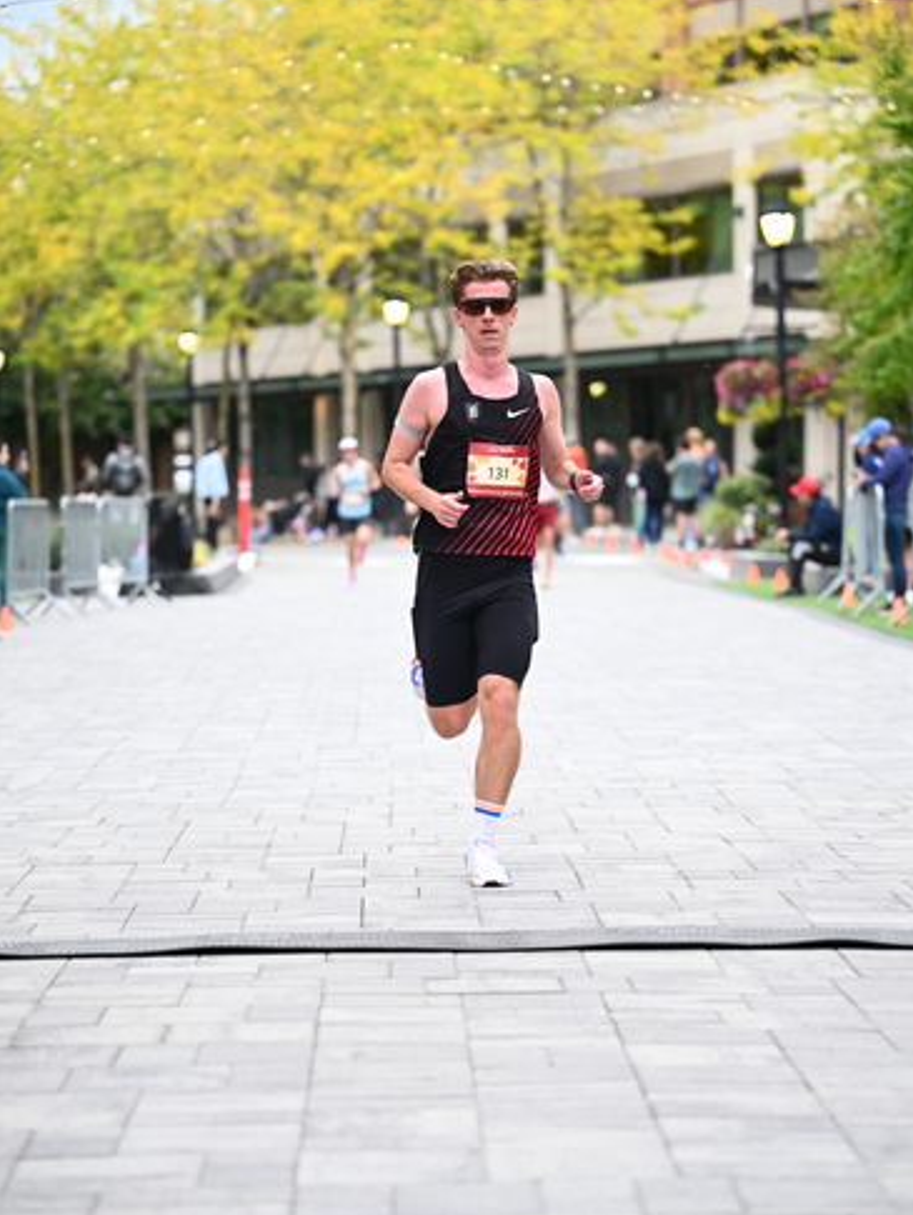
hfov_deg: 13.2
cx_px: 456
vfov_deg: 17.6
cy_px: 655
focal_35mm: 112
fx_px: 3935
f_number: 2.8
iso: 1600
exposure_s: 1/1250
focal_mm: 103
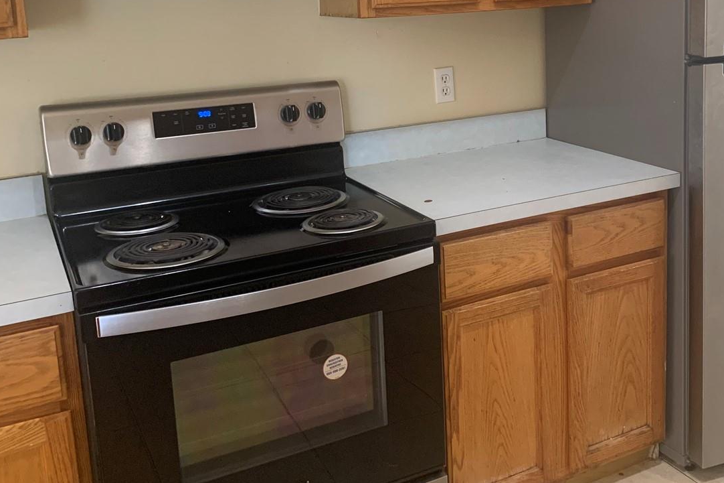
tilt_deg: -10.9
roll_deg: +2.7
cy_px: 125
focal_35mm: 40
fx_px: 804
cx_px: 442
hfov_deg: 48.1
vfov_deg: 32.8
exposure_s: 1/40
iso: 250
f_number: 1.8
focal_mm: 4.25
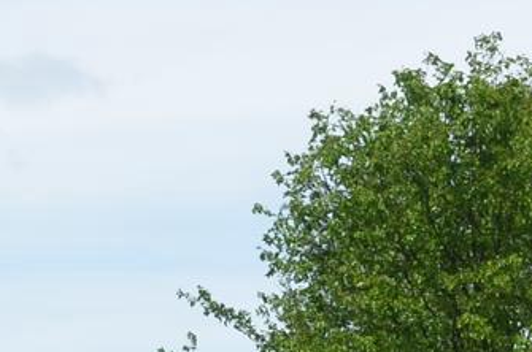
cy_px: 425
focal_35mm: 220
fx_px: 3245
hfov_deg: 8.6
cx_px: -715
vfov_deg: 6.2
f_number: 8
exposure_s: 1/250
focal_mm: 24
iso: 110
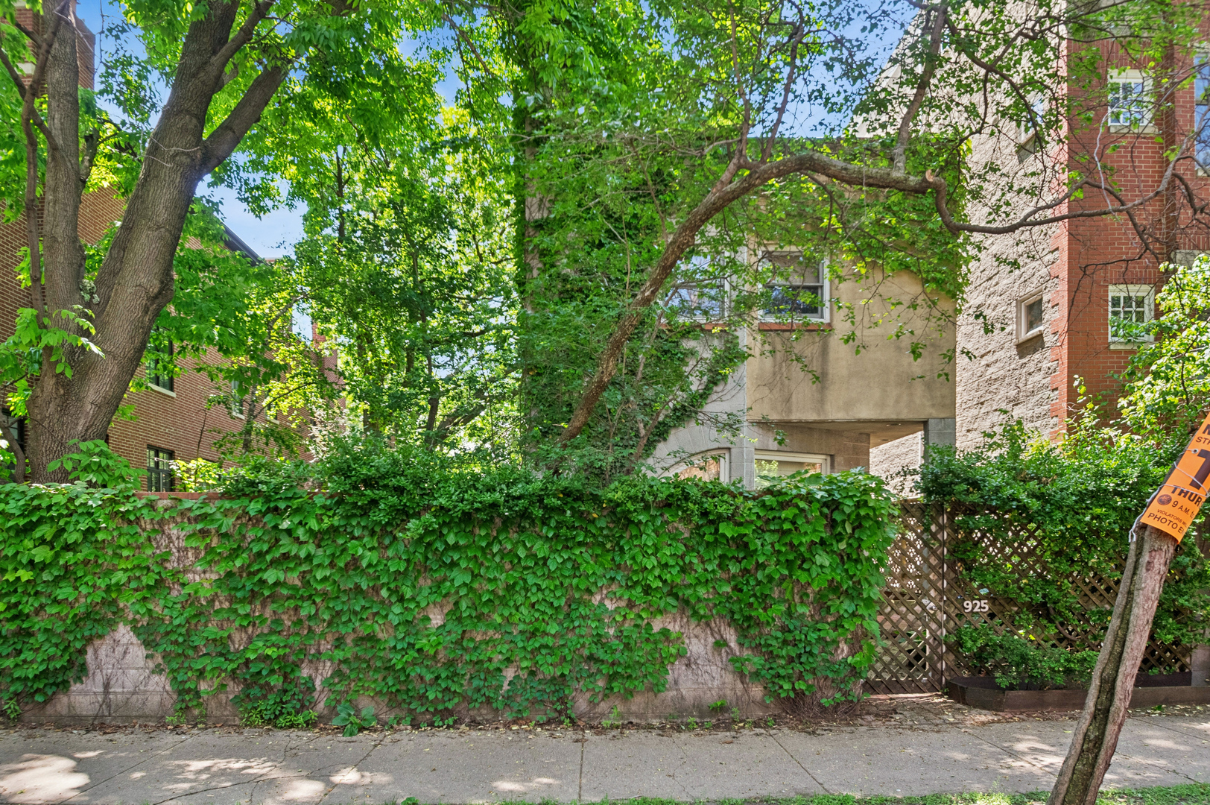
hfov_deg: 81.2
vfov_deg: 59.4
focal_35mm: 21
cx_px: 605
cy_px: 402
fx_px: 705
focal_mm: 13.8
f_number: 8
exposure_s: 1/80
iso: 400
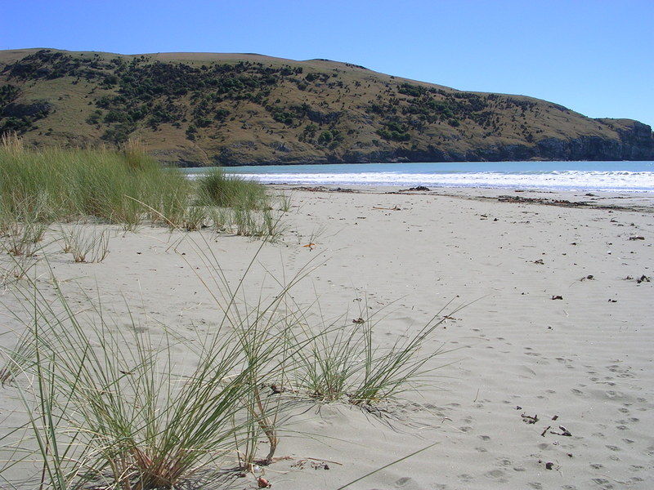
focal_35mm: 38
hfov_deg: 49.0
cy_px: 245
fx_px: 718
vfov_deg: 37.7
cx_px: 327
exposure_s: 1/433
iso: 50
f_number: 5.6
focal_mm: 5.8
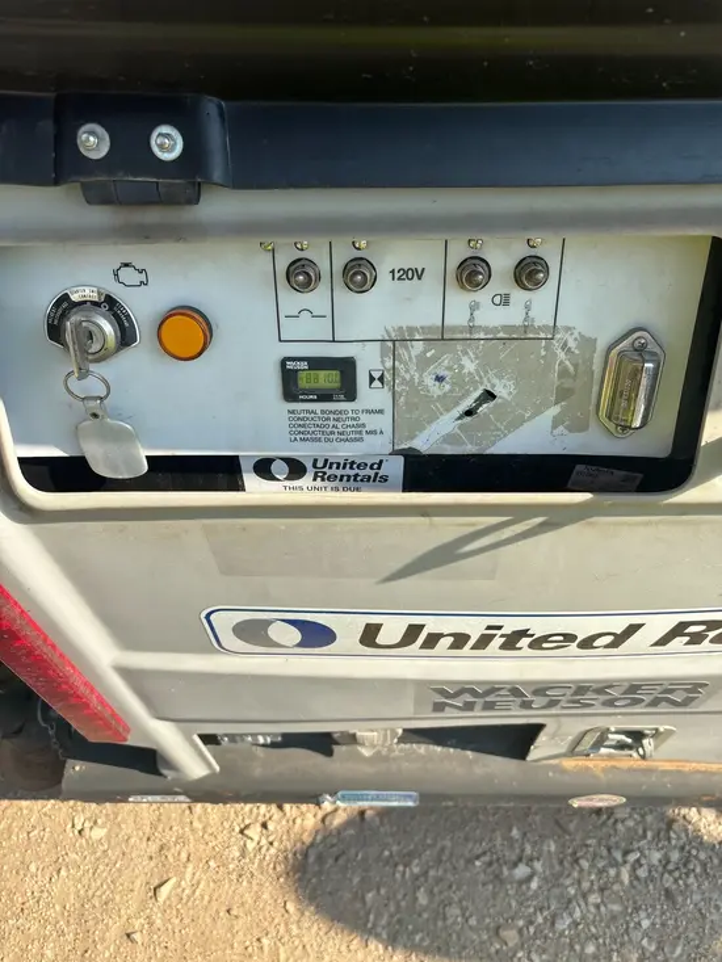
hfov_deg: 53.1
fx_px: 723
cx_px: 361
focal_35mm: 26
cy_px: 481
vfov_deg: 67.3
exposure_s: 1/1362
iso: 50
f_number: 1.6
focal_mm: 5.96
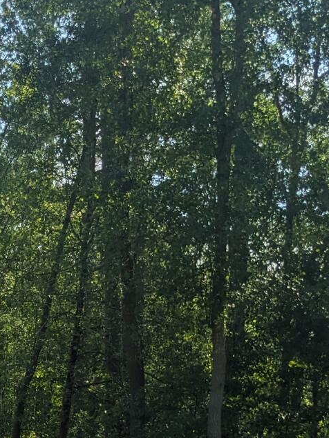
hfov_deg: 15.8
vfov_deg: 21.9
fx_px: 1078
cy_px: 471
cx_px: -182
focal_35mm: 85
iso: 47
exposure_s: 1/2597
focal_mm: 4.38
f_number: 1.73
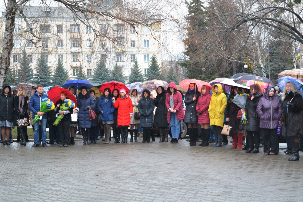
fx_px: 711
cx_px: 149
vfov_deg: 16.2
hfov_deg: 24.0
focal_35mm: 85
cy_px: 100
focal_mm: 55
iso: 720
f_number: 5.6
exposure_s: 1/60
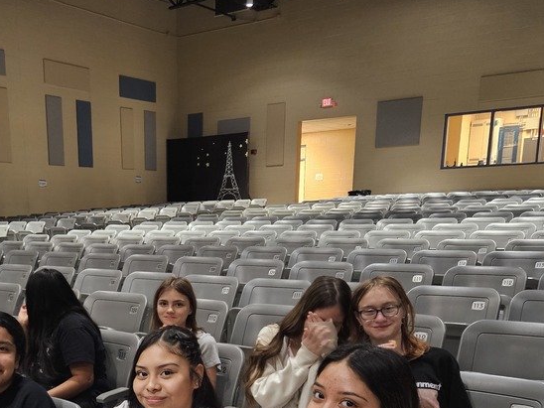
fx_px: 676
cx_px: 149
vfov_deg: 32.3
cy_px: 351
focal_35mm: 43
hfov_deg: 42.7
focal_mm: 5.4
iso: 640
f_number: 1.8
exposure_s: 1/24
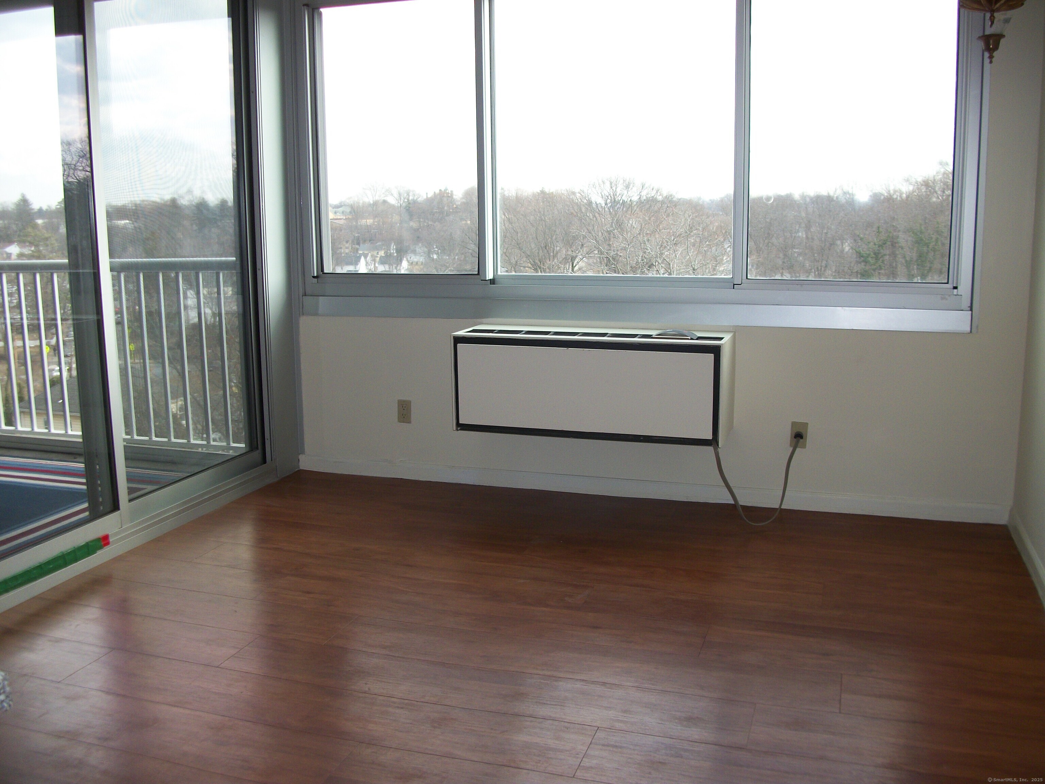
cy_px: 392
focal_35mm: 32
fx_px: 966
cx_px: 522
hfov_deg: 56.8
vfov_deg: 44.2
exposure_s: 1/125
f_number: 2.9
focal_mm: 5.7
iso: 80
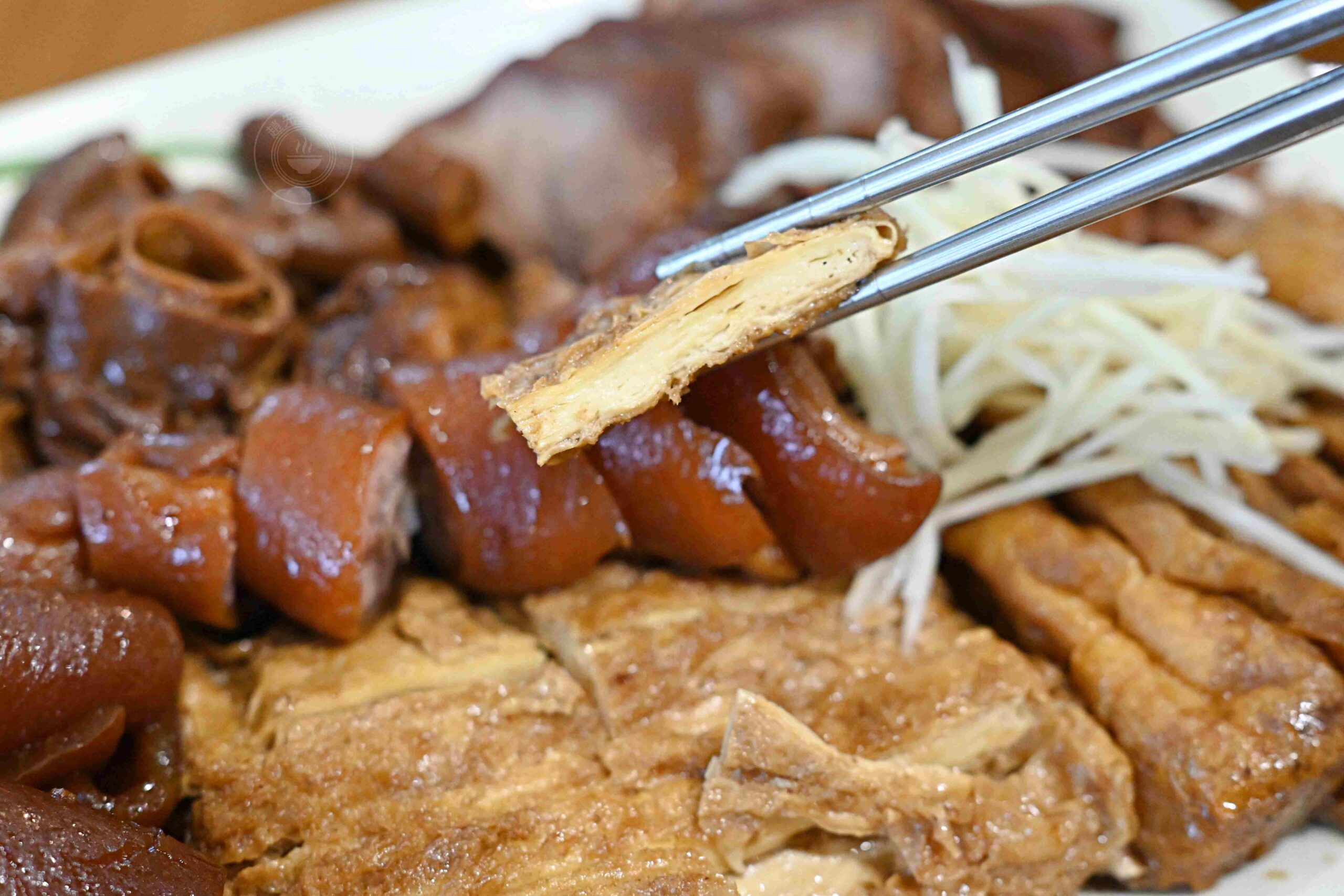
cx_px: 672
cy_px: 448
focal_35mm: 75
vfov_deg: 18.2
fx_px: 2800
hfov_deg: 27.0
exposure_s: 1/200
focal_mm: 50
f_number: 3.2
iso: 2500
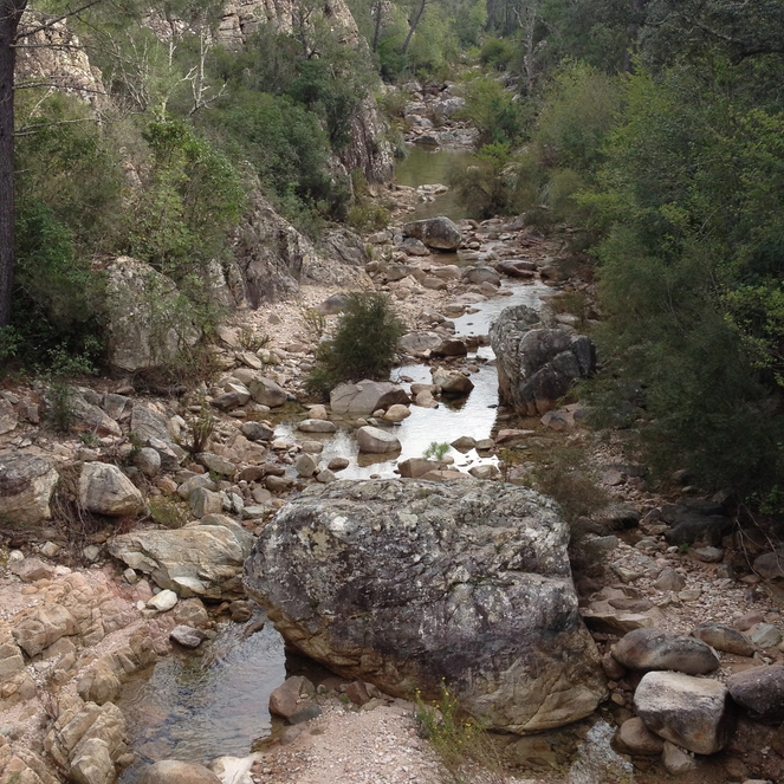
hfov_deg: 30.5
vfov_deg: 30.5
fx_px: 1435
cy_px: 319
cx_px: 423
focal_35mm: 56
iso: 64
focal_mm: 4.28
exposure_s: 1/361
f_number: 2.4
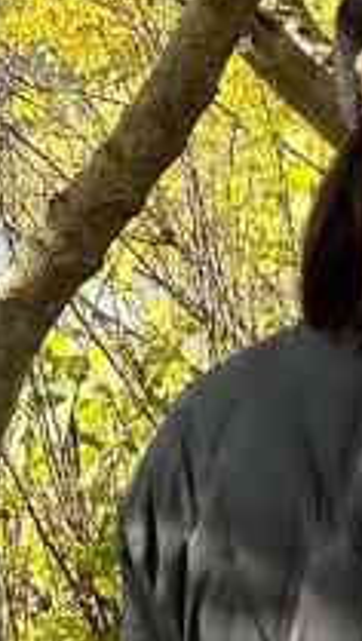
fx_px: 2127
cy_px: 558
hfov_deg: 8.1
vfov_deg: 16.9
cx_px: 1135
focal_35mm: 125
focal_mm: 6.86
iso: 80
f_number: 1.78
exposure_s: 1/980
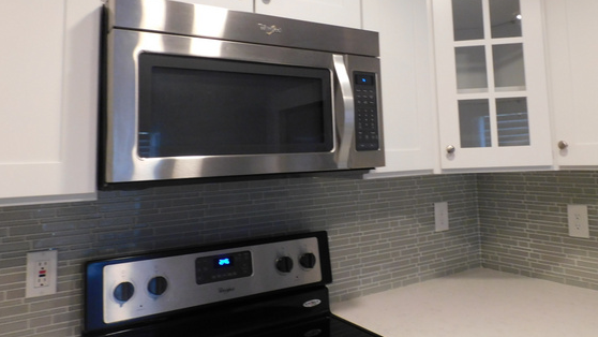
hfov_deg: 64.0
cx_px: 341
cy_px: 107
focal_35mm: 30
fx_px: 476
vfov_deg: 38.4
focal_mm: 4.3
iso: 320
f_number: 3.3
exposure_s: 1/30
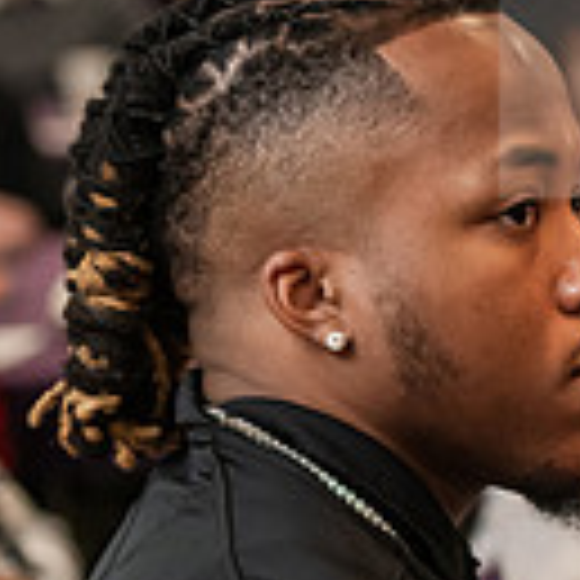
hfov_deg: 5.4
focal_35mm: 324
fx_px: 6142
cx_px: 364
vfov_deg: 5.4
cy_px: 366
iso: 2000
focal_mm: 85
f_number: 3.5
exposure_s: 1/160
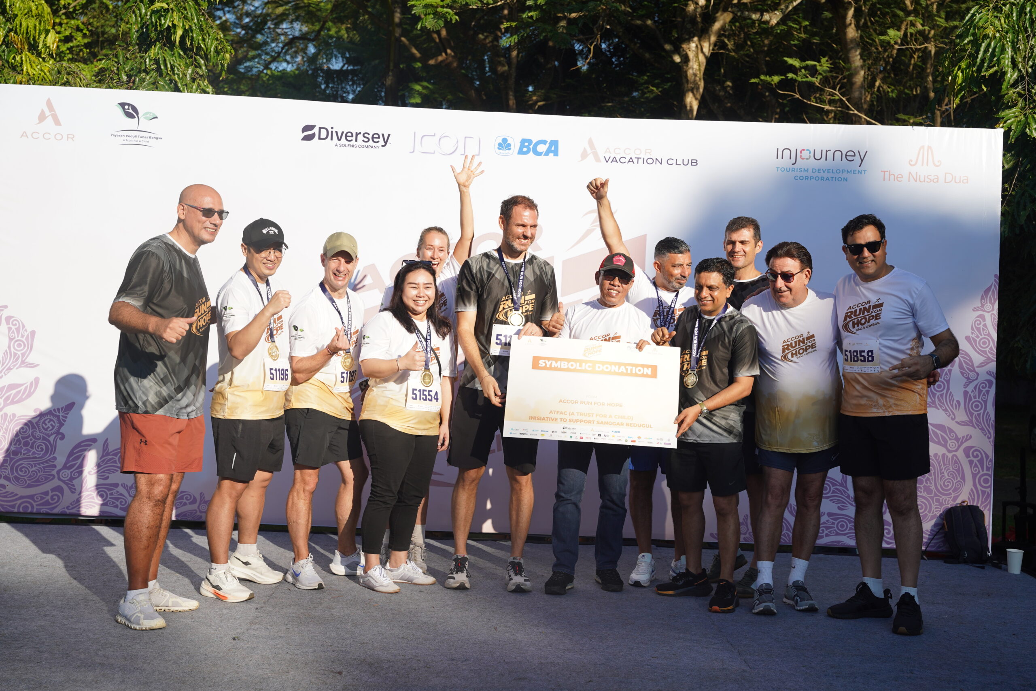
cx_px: 518
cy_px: 346
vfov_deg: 28.9
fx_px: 1338
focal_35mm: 46
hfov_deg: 42.3
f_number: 4
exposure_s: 1/1000
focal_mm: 46.5
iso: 125
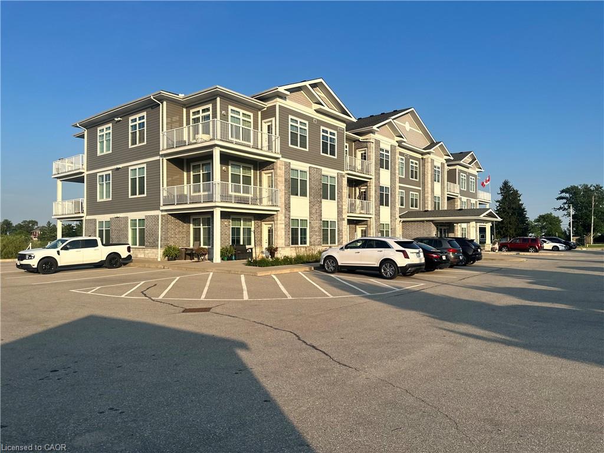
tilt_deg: +1.0
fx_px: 419
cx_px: 302
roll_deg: -0.3
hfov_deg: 71.6
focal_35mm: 24
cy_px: 226
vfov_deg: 56.8
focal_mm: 6.86
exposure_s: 1/4184
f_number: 1.78
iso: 80
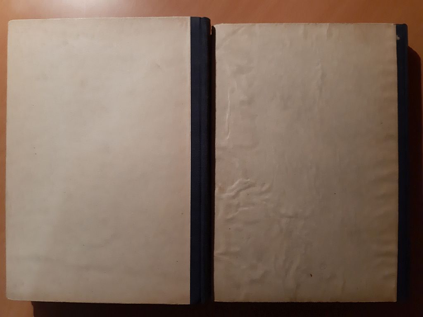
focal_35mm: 27
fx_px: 330
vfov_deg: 51.4
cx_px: 212
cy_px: 158
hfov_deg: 65.3
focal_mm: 3.93
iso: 400
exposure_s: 1/50
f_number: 1.7
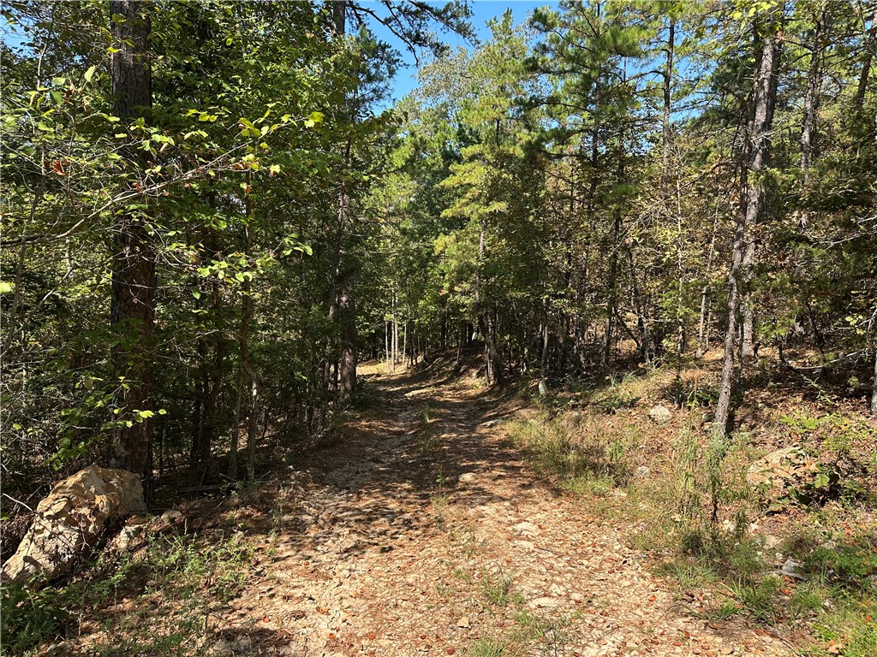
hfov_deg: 71.6
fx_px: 608
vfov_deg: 56.8
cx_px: 438
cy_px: 328
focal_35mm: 24
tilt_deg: -5.8
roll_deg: -2.6
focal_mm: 6.86
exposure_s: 1/1272
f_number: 1.78
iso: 80
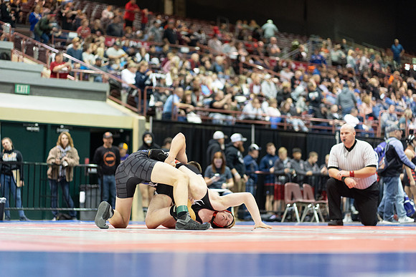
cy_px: 138
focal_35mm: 85
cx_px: 208
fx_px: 982
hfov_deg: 23.9
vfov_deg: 16.1
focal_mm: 85
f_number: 1.8
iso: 2500
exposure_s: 1/500
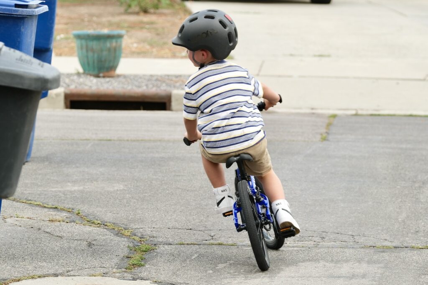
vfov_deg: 10.9
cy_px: 142
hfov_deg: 16.3
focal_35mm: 126
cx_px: 214
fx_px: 1498
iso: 125
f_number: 4
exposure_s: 1/280
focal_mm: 83.8
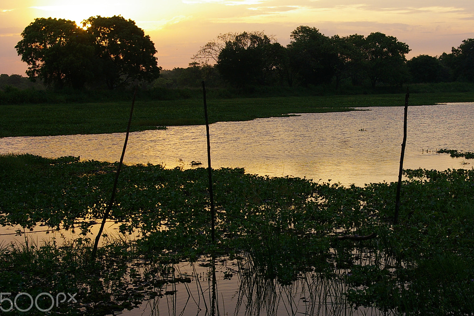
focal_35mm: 74
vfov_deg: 18.5
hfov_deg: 27.3
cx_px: 307
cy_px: 135
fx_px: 970
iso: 200
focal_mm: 35
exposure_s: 1/45
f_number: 6.7
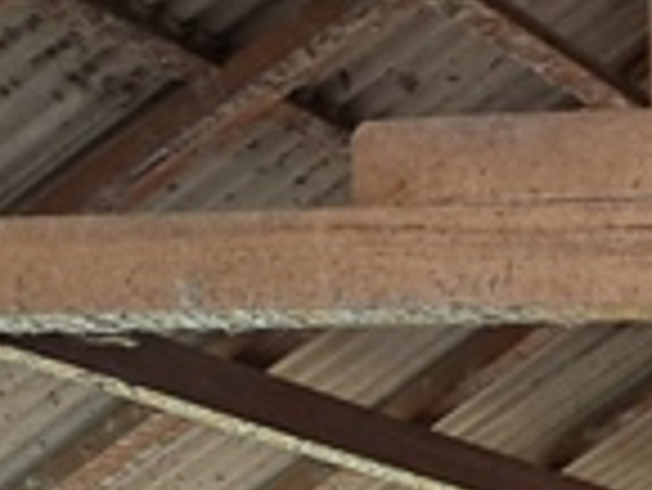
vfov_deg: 9.5
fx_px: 2488
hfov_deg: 12.8
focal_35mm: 132
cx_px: 1353
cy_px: 1326
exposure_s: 1/50
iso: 64
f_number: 1.8
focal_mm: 5.23
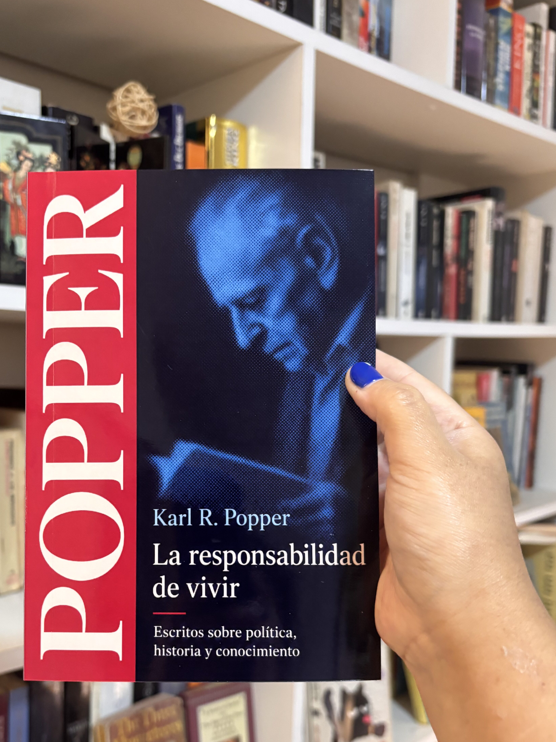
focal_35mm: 34
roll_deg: -1.0
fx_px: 728
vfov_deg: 53.5
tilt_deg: -6.8
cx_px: 200
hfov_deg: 41.4
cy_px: 451
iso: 400
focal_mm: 5.96
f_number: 1.6
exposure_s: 1/50
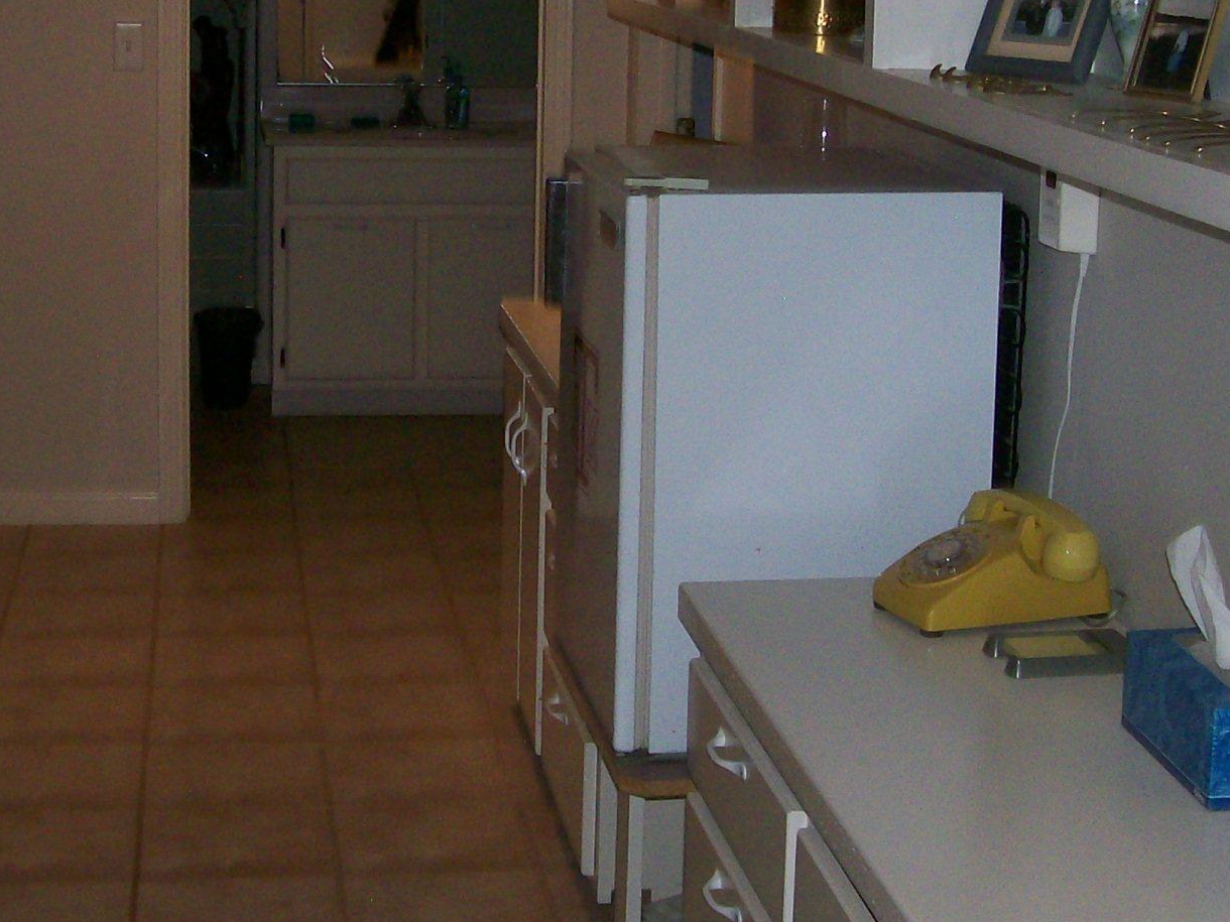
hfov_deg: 28.4
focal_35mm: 68
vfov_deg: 21.4
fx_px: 2416
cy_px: 224
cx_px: 426
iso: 140
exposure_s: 1/64
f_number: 2.7
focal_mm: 6
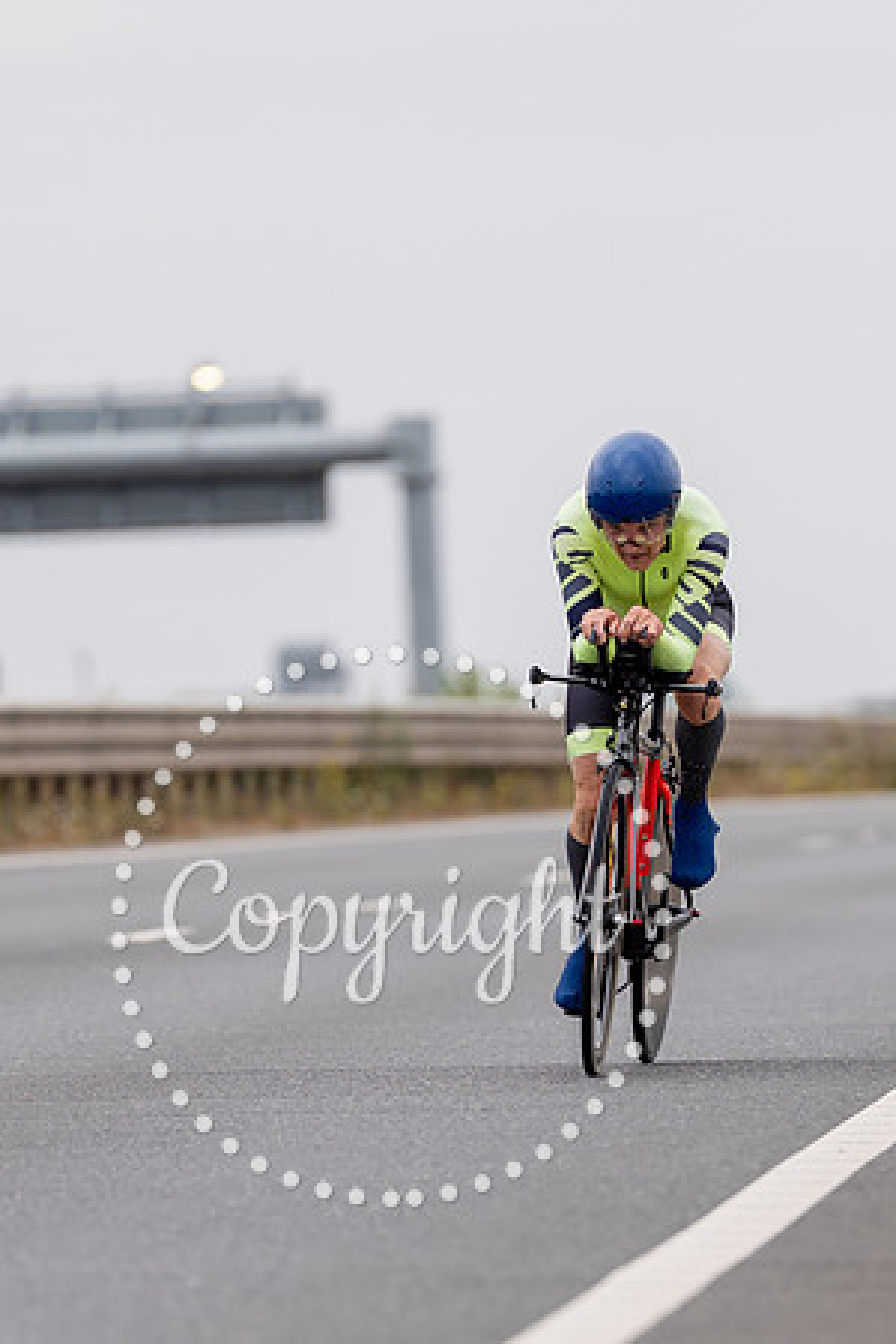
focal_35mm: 463
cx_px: 681
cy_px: 1036
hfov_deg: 3.0
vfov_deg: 4.5
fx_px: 17271
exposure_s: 1/800
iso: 100
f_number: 3.2
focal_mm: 200
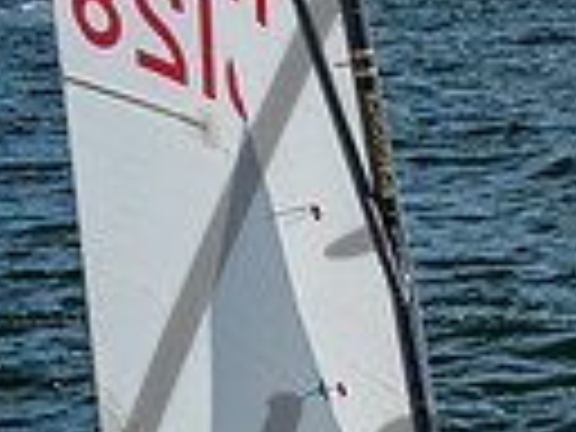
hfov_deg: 8.0
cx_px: 1094
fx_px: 3977
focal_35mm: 239
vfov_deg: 6.2
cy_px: 412
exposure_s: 1/160
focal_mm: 55
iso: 100
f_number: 8
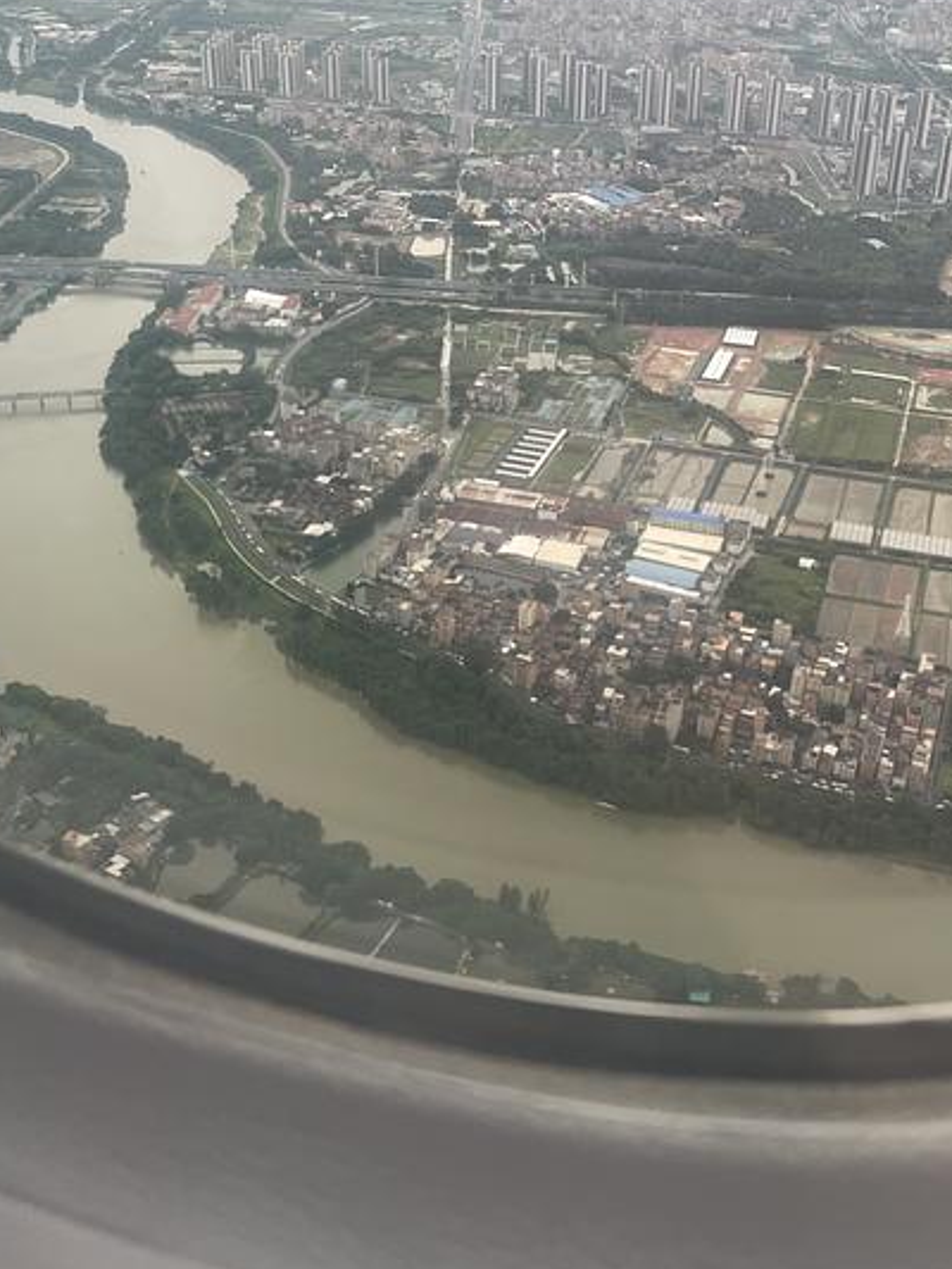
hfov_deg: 36.5
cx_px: 616
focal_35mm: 39
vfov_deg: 47.8
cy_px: 574
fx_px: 1430
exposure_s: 1/188
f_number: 1.6
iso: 32
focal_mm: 4.2
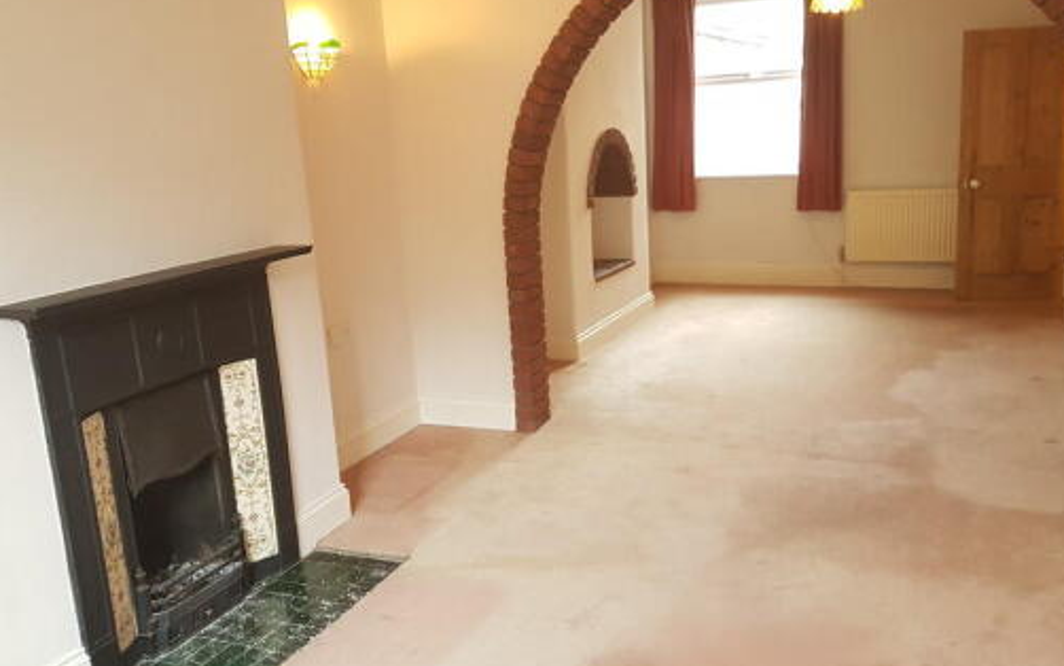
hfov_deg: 59.4
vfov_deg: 39.4
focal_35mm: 32
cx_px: 611
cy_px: 313
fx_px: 928
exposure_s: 1/25
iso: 250
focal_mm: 4.2
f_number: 1.7
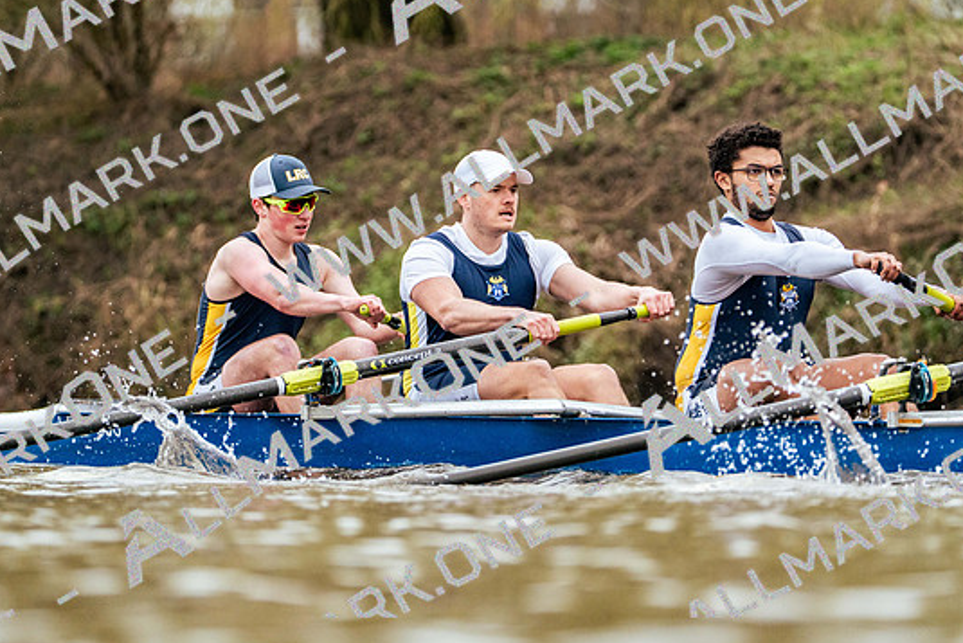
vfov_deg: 4.1
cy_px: 309
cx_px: 488
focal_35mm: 335
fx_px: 8963
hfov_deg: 6.1
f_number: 6.3
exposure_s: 1/2000
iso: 4000
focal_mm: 309
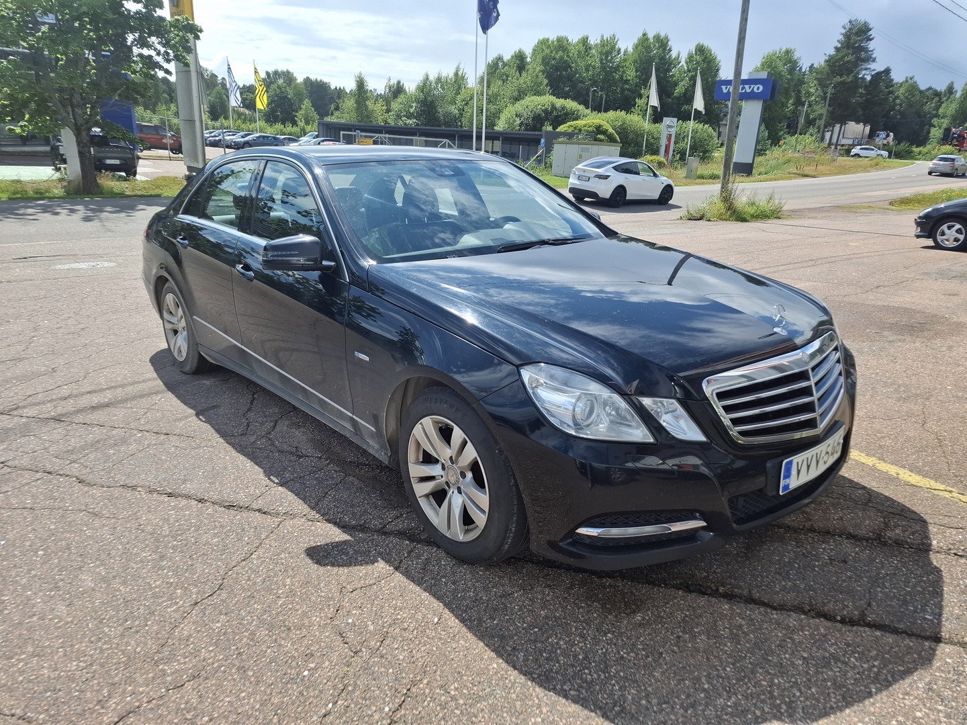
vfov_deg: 58.9
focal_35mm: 23
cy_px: 362
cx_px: 484
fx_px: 643
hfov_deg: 73.9
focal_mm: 5.54
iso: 50
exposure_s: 1/1427
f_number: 1.8
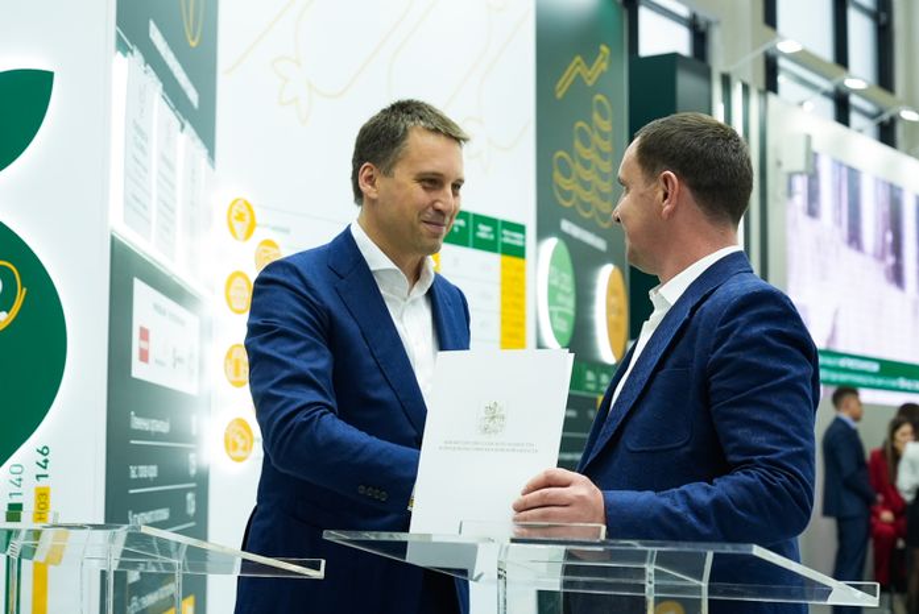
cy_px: 307
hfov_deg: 35.0
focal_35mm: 57
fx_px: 1456
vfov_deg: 23.8
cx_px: 460
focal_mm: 57
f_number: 4.5
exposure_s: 1/320
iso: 1000
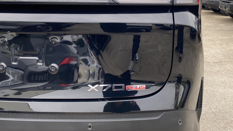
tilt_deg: -8.7
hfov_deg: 55.1
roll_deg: +0.3
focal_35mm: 36
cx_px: 134
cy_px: 21
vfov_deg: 31.7
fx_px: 222
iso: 50
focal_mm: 4.25
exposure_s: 1/122
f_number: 1.8
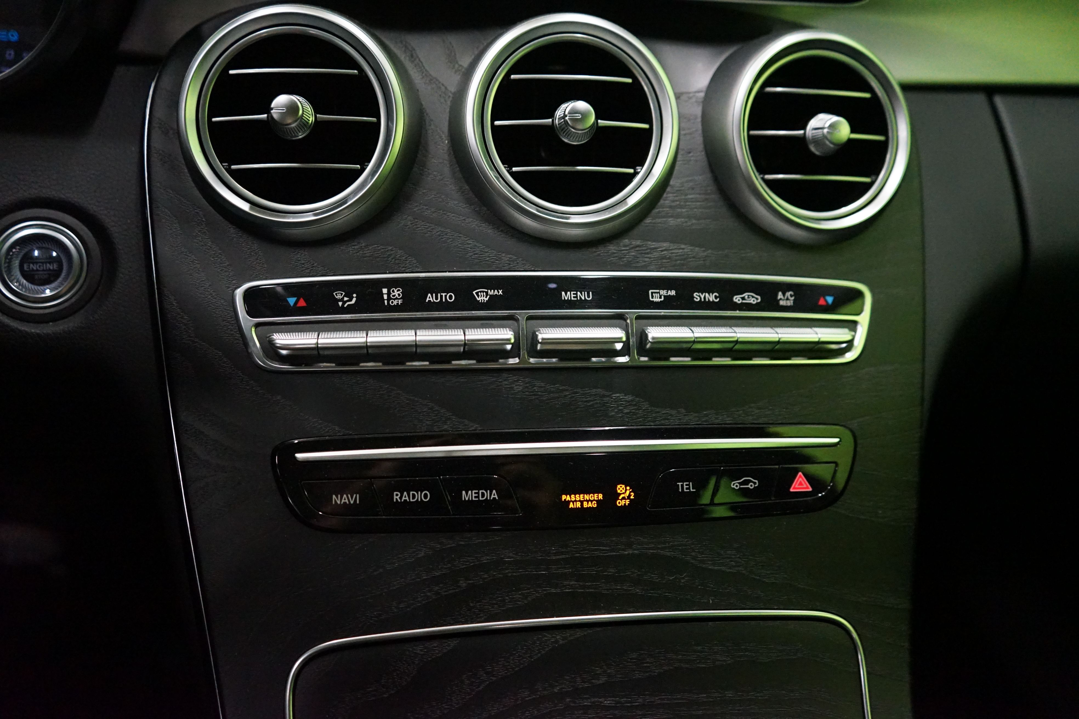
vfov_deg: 46.4
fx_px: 839
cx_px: 540
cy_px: 360
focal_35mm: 28
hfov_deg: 65.5
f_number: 3.5
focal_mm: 28
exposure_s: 1/50
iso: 6400
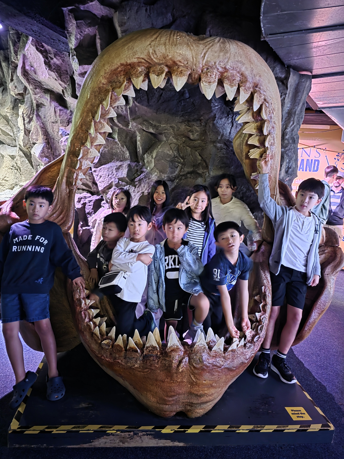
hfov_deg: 58.9
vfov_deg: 73.9
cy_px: 230
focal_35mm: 23
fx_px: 305
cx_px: 172
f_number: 1.7
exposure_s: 1/15.2
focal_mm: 6.3
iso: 2500
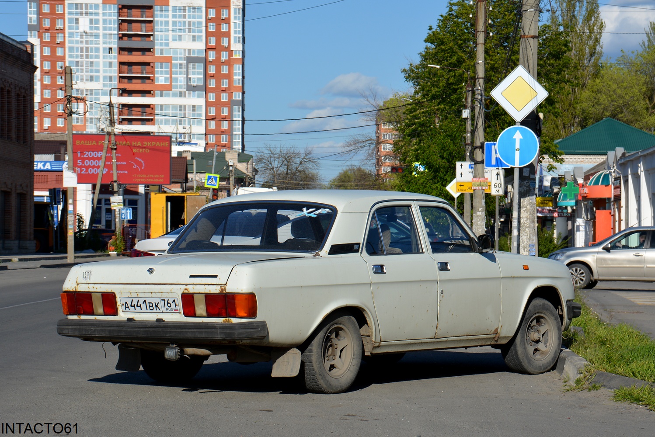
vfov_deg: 12.2
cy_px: 218
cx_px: 328
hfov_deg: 18.2
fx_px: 2048
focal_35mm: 112
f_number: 9
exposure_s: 1/320
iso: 100
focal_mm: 75
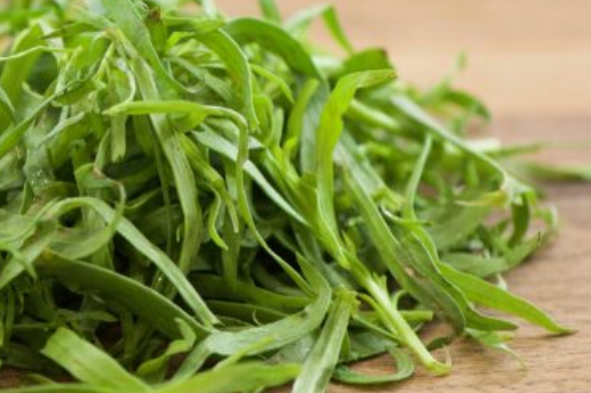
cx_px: -202
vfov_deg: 4.7
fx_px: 4738
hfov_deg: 7.1
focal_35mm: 289
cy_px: 60
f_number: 5
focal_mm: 105
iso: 200
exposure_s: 1/3
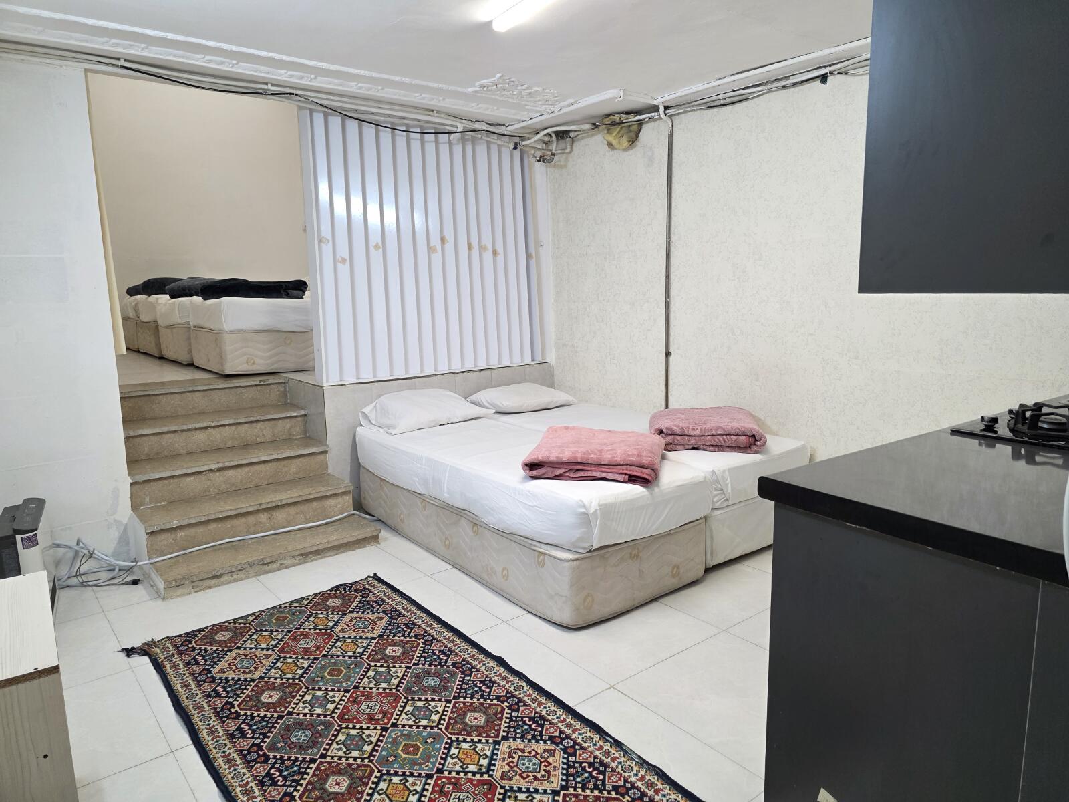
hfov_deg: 73.9
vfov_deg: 58.9
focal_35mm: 23
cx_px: 534
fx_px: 710
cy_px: 401
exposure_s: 1/180
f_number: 1.7
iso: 160
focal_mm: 6.3
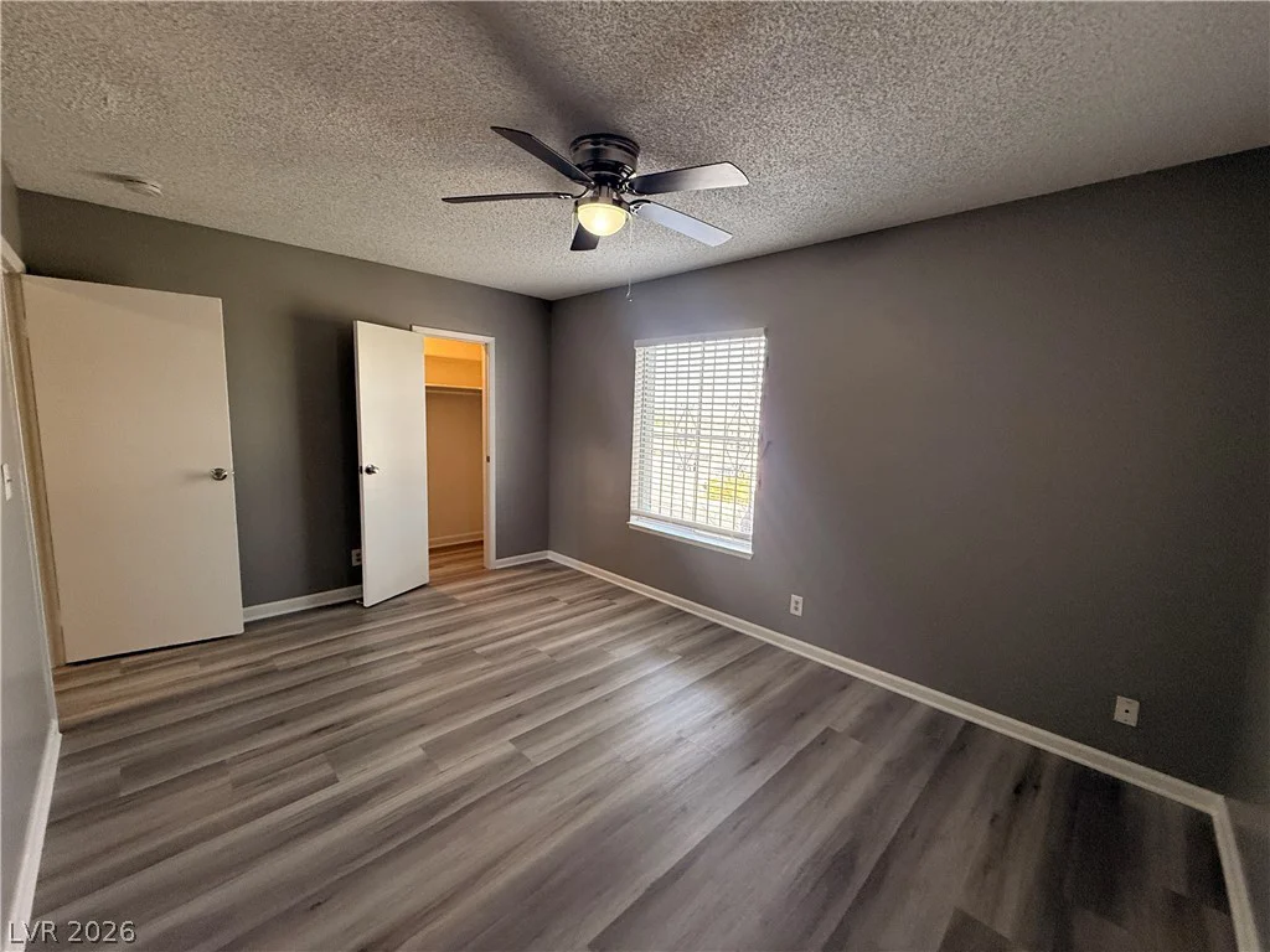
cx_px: 635
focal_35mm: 14
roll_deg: -2.1
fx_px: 514
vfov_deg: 85.7
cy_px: 476
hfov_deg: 102.1
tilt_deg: -4.8
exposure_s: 1/120
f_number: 2.2
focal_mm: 2.22
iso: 320
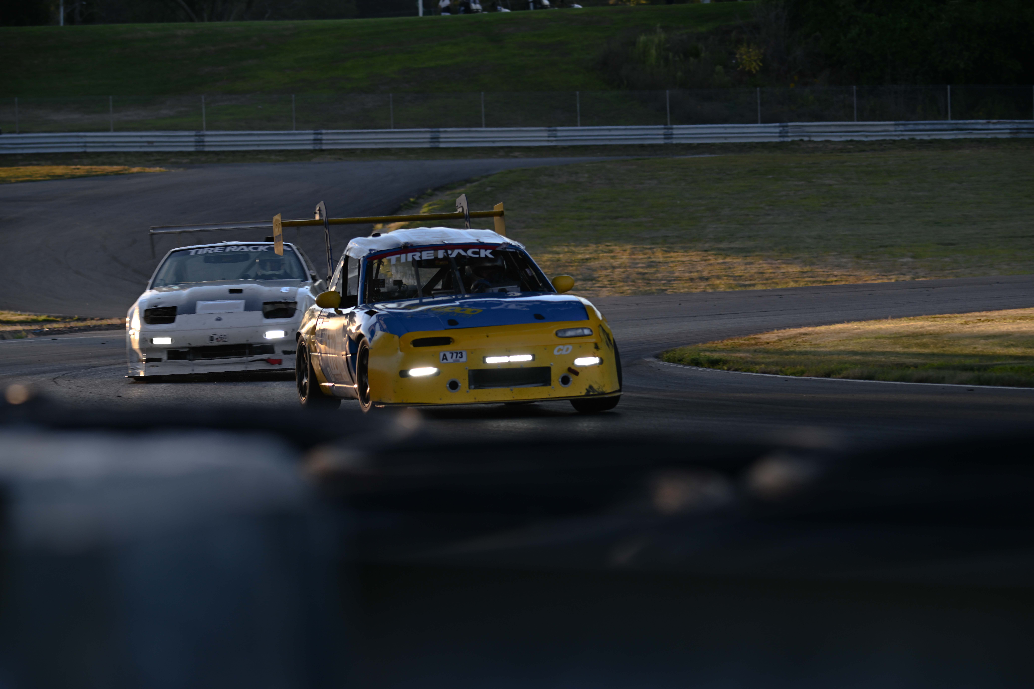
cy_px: 344
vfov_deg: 6.9
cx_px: 517
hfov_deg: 10.3
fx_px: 5744
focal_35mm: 200
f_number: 6.3
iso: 160
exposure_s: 1/250
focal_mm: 200
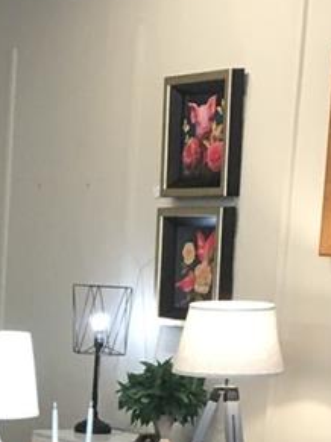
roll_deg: -2.5
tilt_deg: -9.6
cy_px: 585
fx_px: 1952
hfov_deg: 9.1
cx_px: -355
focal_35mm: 153
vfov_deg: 12.5
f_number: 2.2
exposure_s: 1/30
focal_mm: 4.15
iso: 80
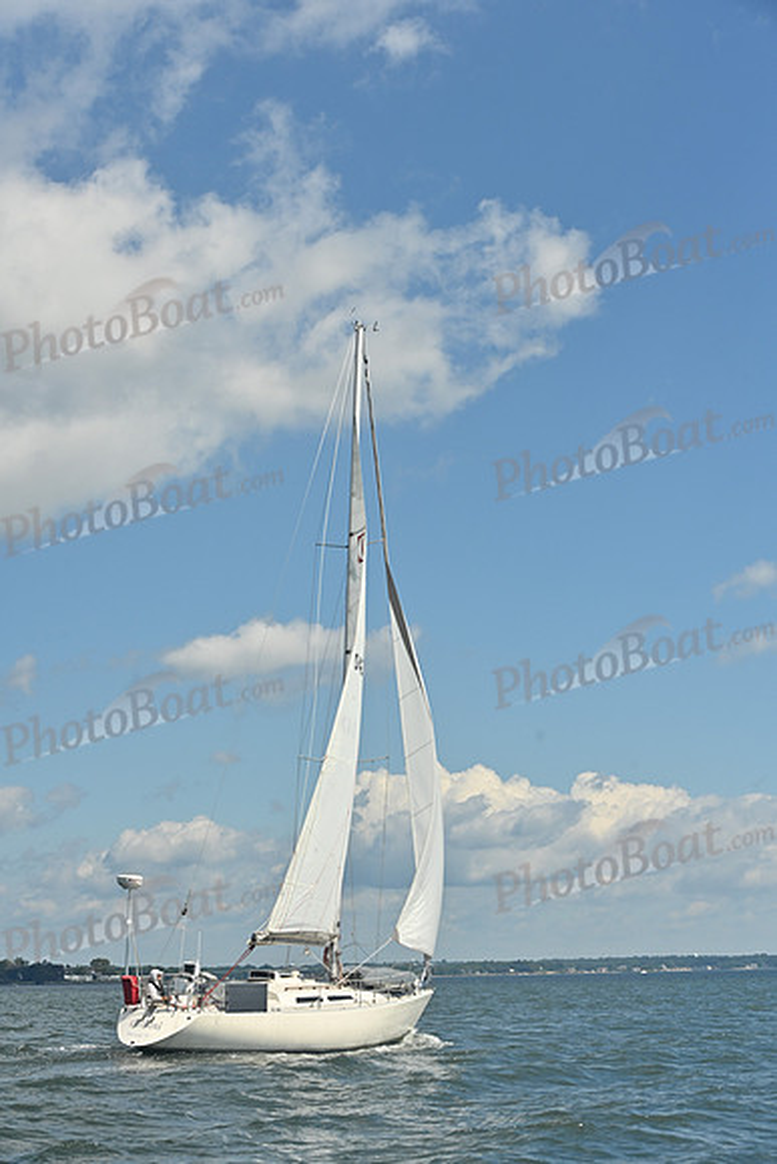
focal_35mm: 70
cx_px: 388
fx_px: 2265
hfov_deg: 19.5
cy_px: 582
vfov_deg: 28.8
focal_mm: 70
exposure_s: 1/1600
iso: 320
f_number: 9
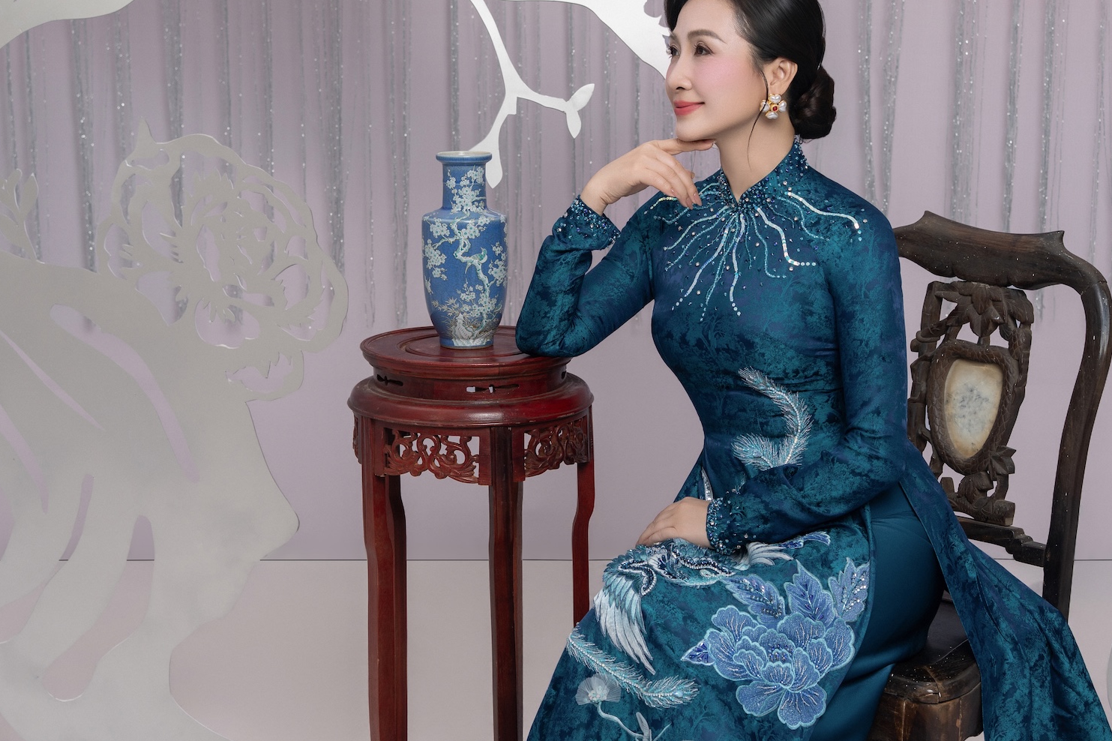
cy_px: 395
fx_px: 2162
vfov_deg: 19.4
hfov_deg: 28.8
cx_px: 546
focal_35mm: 70
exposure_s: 1/160
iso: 320
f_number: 6.3
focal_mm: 55
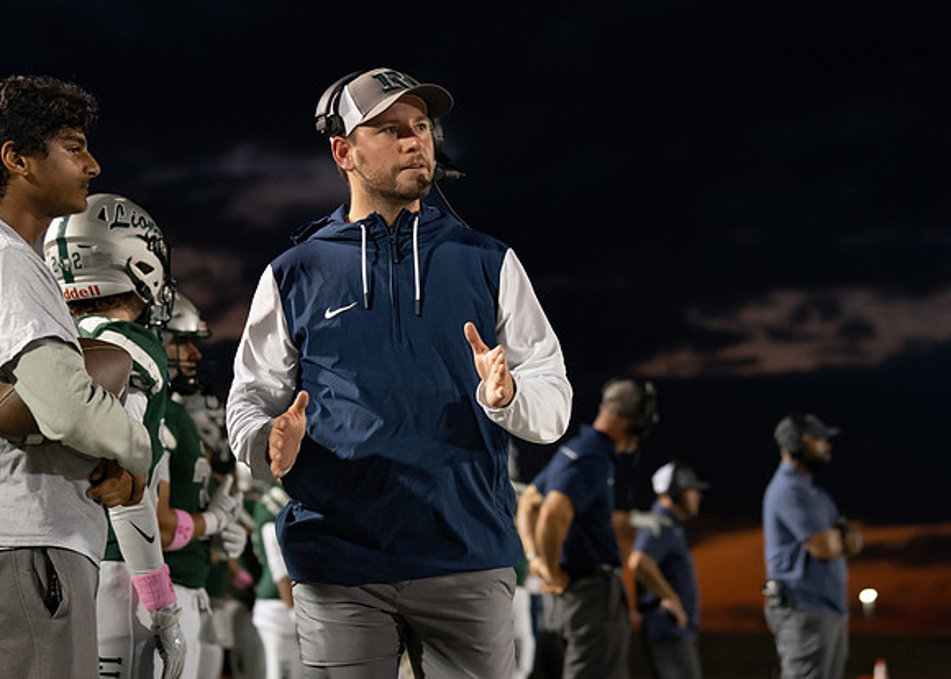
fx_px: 2666
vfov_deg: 14.5
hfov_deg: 20.2
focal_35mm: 99
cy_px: 247
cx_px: 481
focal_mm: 70
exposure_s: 1/320
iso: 1000
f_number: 2.8
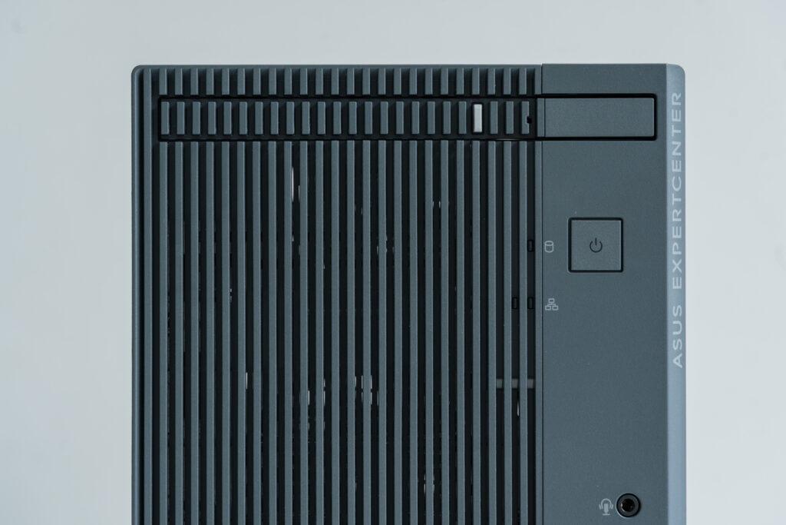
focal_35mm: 90
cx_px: 393
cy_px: 262
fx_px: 1965
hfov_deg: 22.6
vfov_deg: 15.2
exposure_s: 1/100
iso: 400
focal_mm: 90
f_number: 6.3
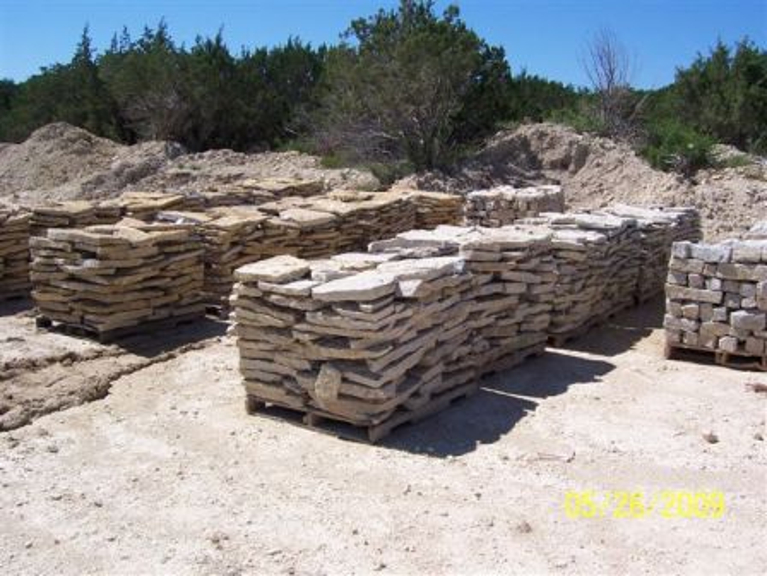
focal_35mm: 36
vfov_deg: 39.7
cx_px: 384
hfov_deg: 51.4
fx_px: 798
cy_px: 288
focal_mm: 6
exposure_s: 1/750
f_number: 4.8
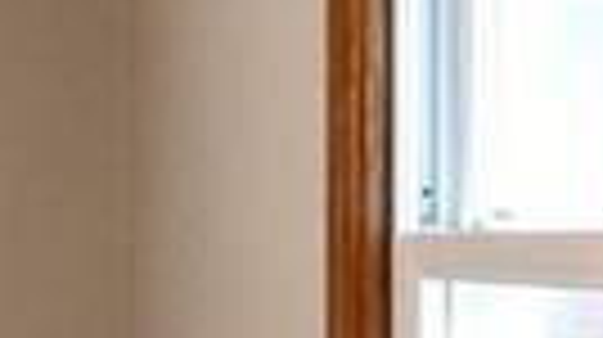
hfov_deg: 11.9
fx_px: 2044
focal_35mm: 128
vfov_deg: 9.4
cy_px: 264
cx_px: -1017
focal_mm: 16
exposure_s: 1/200
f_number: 4
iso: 400
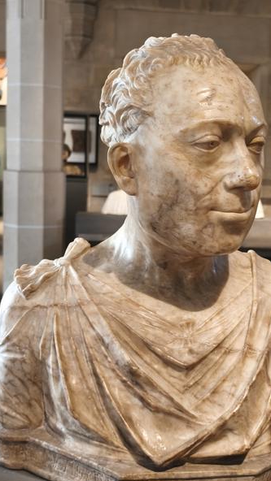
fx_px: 652
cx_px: 181
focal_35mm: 51
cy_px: 243
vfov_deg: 40.6
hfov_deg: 23.4
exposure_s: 1/33.3
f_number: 1.65
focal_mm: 6.14
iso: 1000
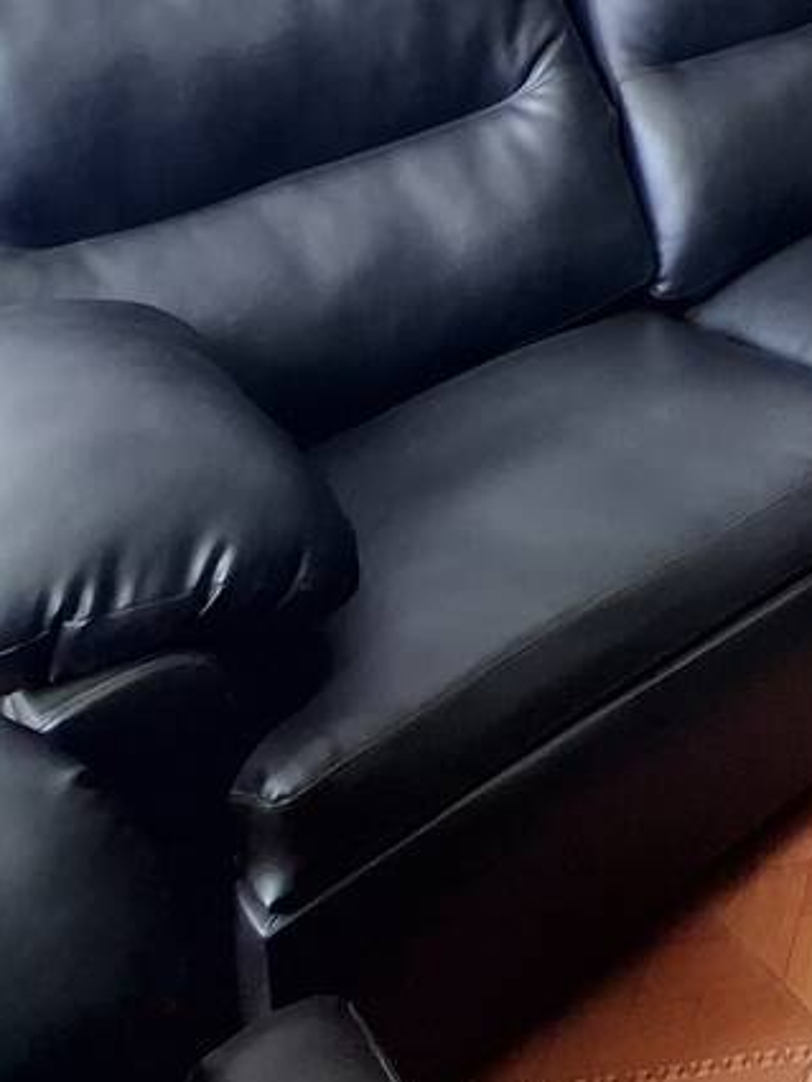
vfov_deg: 33.7
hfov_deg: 22.1
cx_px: 1418
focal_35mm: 44
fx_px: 1375
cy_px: -255
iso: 160
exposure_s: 1/40
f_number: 2.2
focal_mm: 1.74
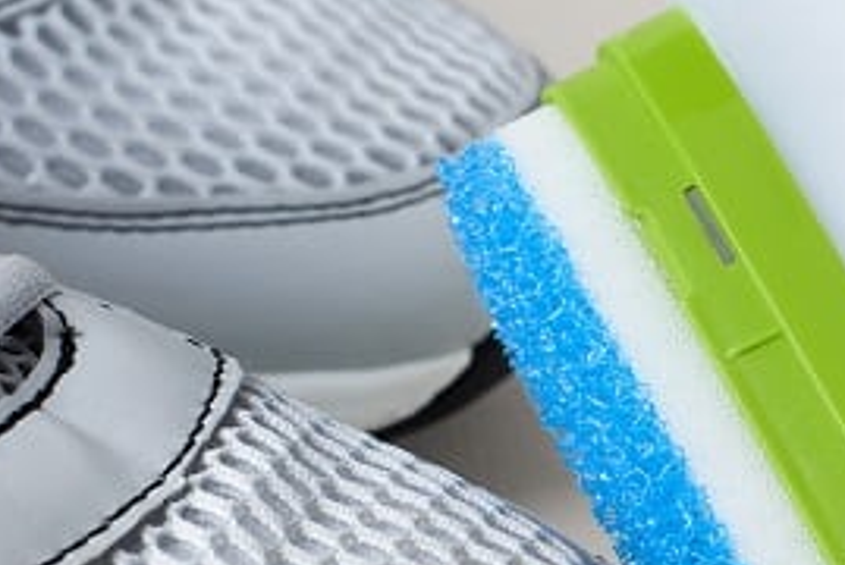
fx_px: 3924
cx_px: 672
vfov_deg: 8.2
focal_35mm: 167
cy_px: 512
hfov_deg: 12.2
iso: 100
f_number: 7.1
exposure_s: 1/160
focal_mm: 50
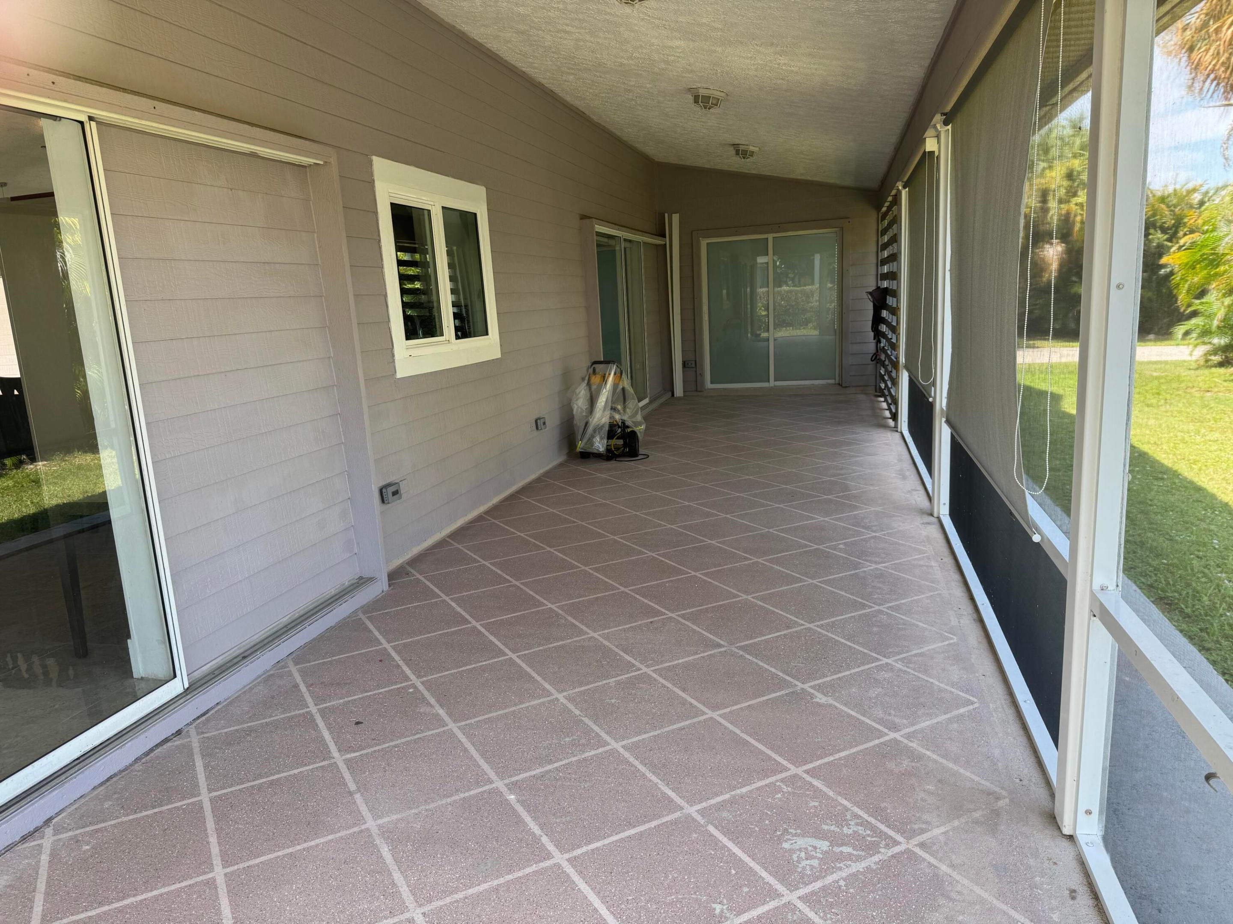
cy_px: 462
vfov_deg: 56.8
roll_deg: +2.3
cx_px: 616
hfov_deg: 71.6
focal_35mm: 24
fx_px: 855
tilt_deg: -10.9
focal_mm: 6.76
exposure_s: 1/170
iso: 64
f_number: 1.78
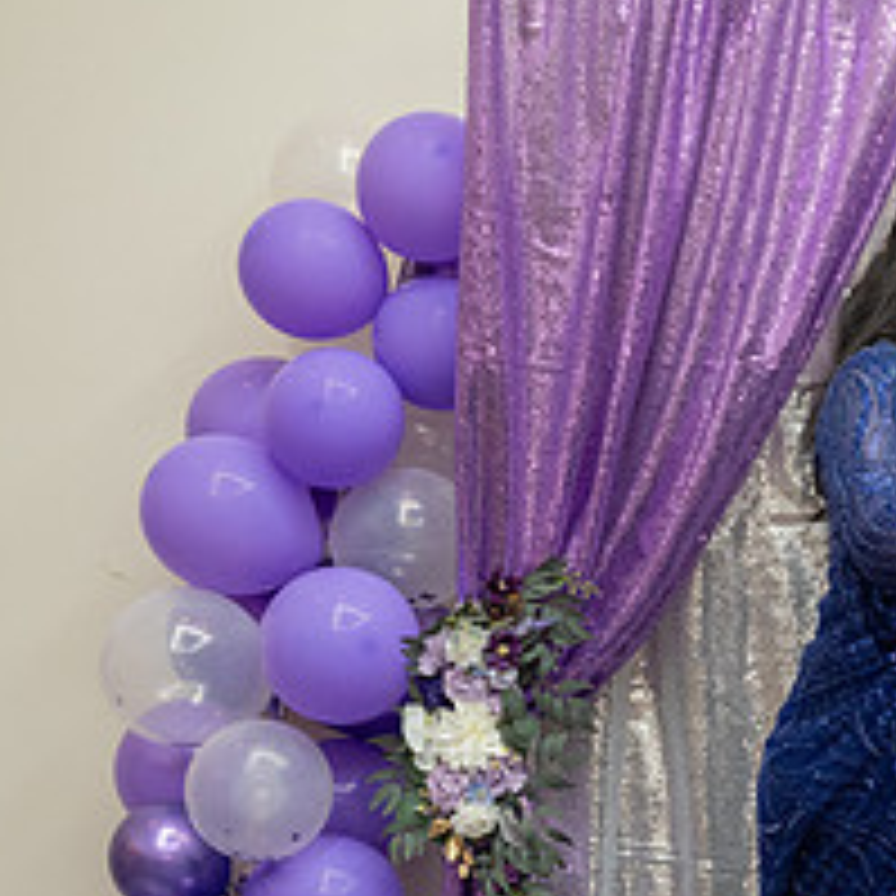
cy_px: 718
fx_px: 3133
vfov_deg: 16.2
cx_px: 1076
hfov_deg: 15.7
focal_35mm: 107
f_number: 4.5
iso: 1000
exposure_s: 1/160
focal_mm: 43
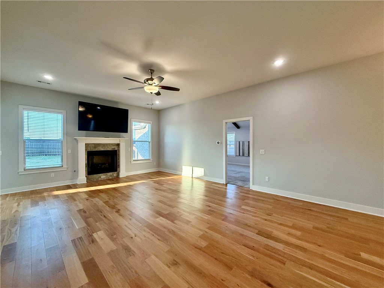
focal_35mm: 14
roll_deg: +0.2
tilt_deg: -0.1
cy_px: 144
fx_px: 155
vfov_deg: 85.7
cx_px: 192
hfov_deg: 102.1
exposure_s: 1/120
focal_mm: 2.22
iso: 200
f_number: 2.2
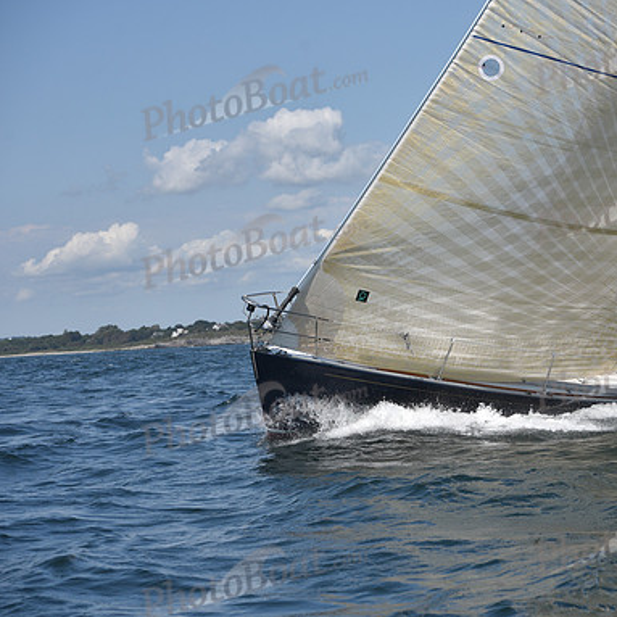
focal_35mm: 90
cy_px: 308
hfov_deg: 19.2
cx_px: 453
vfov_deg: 19.3
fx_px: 1815
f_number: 5.6
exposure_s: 1/1000
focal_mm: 70
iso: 250
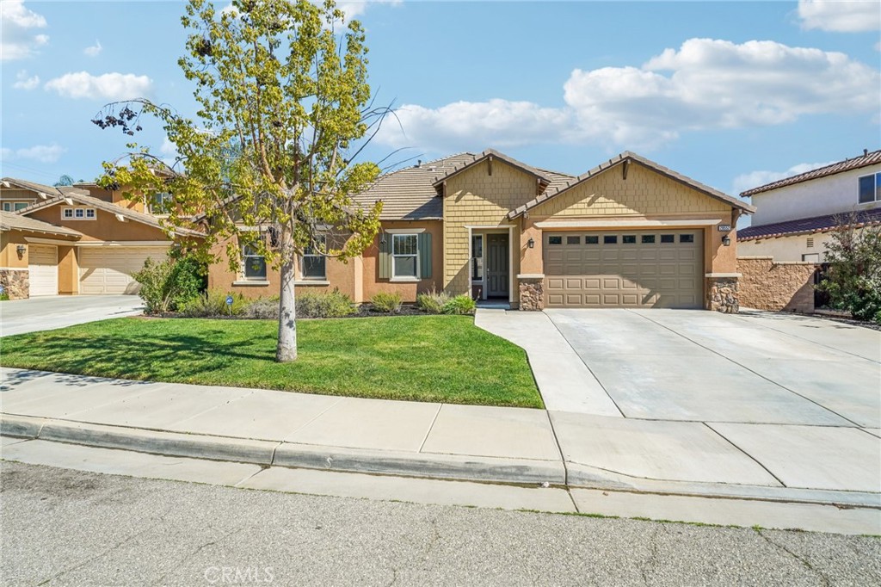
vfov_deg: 64.5
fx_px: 465
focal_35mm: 19
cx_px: 440
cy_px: 294
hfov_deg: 86.9
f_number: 9
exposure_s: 1/200
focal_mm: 19
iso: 100
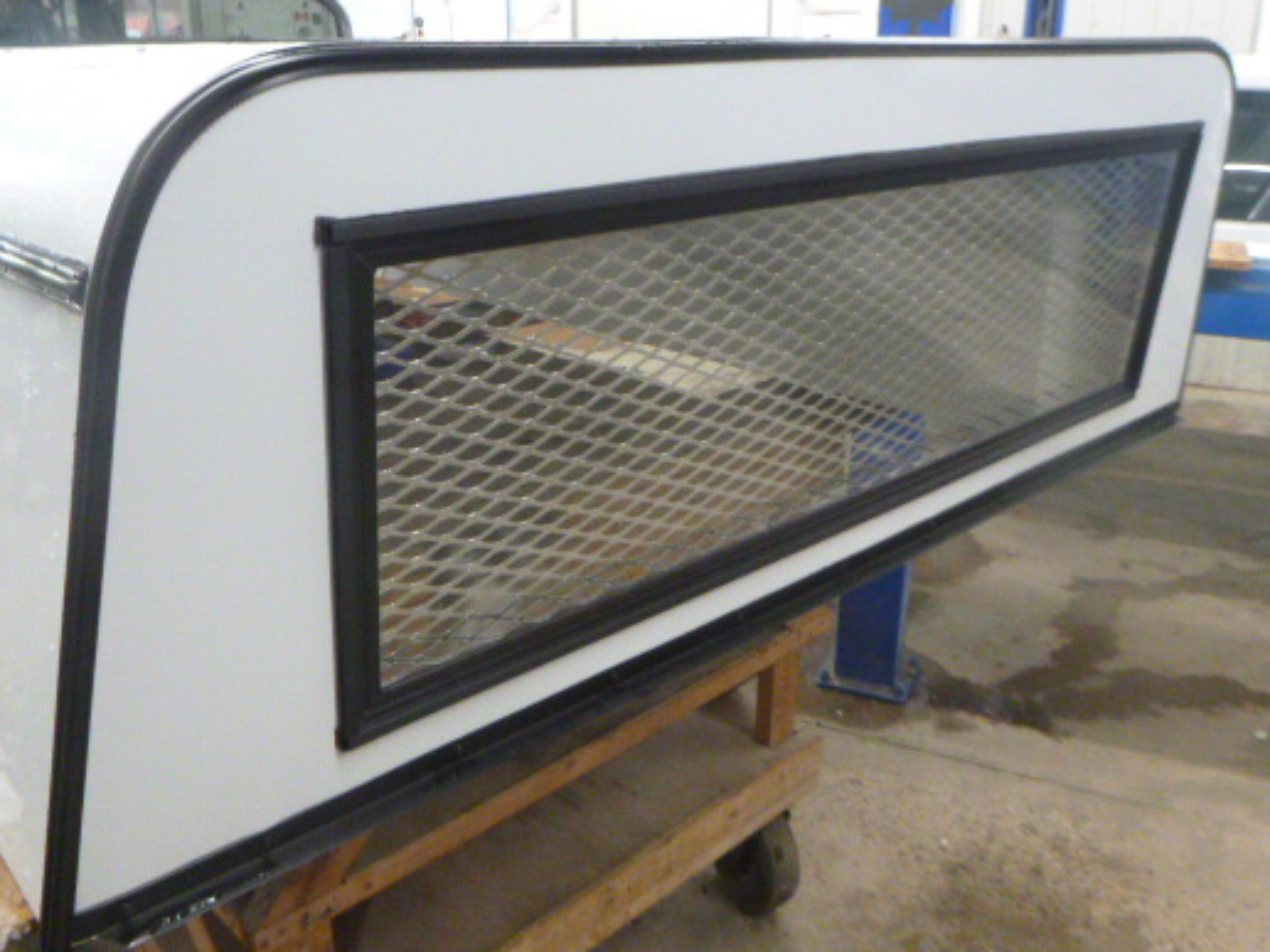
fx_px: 1137
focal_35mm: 31
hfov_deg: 58.3
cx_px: 615
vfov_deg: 45.4
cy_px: 430
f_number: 3.9
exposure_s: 1/40
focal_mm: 4.5
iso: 800
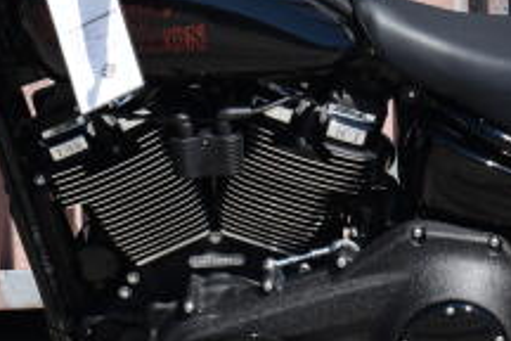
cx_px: 390
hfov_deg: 10.5
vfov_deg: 7.0
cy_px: 69
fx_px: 2766
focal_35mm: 195
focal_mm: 35
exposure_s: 1/250
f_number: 8
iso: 100
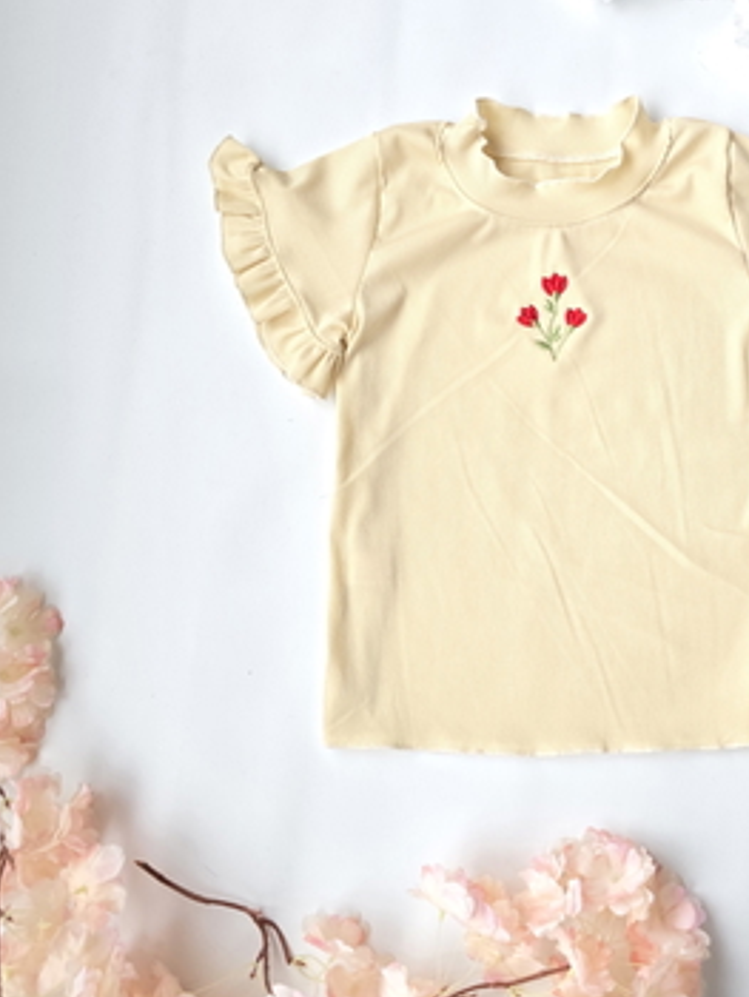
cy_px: 417
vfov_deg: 52.4
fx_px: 1009
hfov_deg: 39.7
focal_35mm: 35
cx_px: 558
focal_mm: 6.3
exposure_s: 1/180
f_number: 1.7
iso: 160
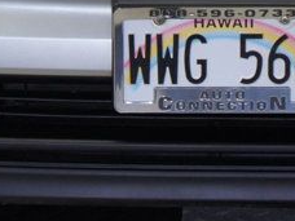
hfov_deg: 11.3
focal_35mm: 175
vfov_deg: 8.2
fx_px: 1493
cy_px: -185
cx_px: 215
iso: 400
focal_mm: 27
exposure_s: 1/50
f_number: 4
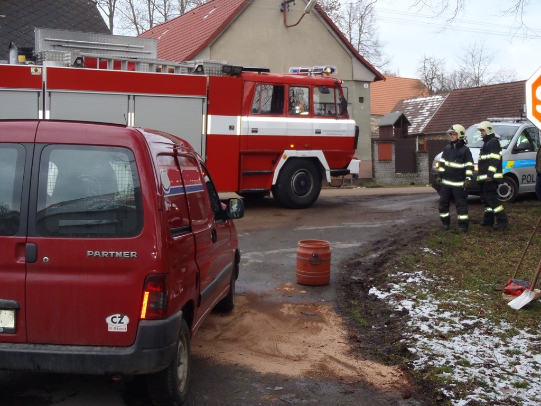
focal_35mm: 46
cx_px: 270
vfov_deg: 31.5
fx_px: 719
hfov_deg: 41.2
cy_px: 203
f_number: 4.9
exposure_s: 1/40
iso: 160
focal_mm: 8.25
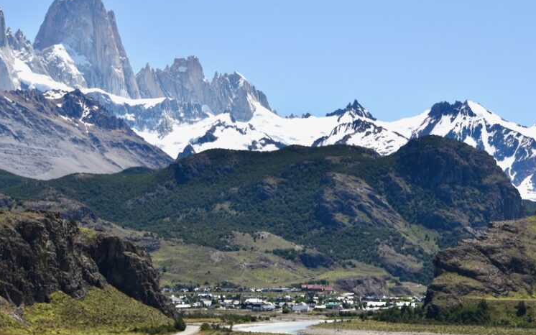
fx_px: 1534
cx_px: 262
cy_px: 134
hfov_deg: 19.8
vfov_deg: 12.5
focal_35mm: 105
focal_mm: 75
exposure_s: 1/800
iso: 160
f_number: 8
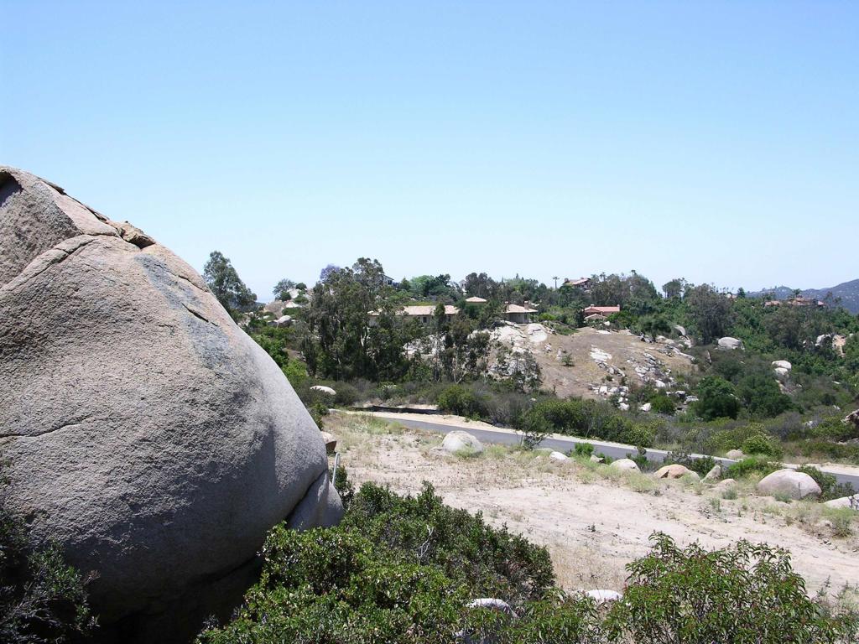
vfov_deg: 40.7
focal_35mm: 35
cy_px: 322
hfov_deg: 52.6
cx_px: 430
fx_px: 869
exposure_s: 1/154
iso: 50
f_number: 8
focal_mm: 8.9
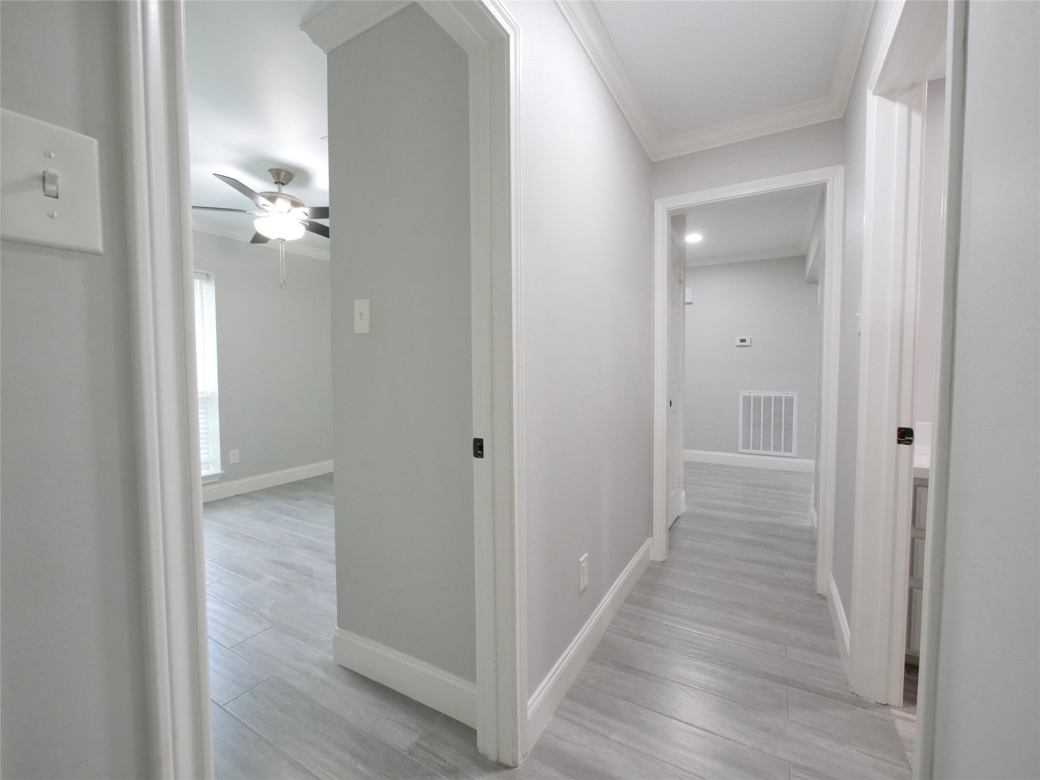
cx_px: 520
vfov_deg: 85.7
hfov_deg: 102.1
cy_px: 390
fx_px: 421
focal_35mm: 14
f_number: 4
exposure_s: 1/60
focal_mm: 7
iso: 1600
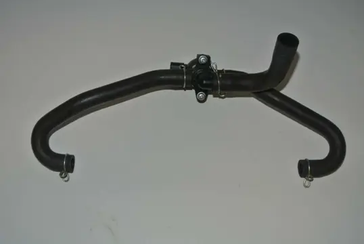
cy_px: 122
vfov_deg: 28.7
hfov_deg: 41.9
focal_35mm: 47
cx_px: 182
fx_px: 476
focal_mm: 17.5
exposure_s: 1/60
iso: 200
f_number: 4.5
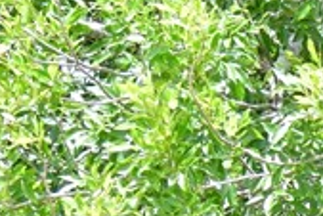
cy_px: 559
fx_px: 6052
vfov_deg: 2.0
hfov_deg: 3.0
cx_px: 474
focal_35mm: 674
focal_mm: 70
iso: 360
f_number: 4.5
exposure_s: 1/800
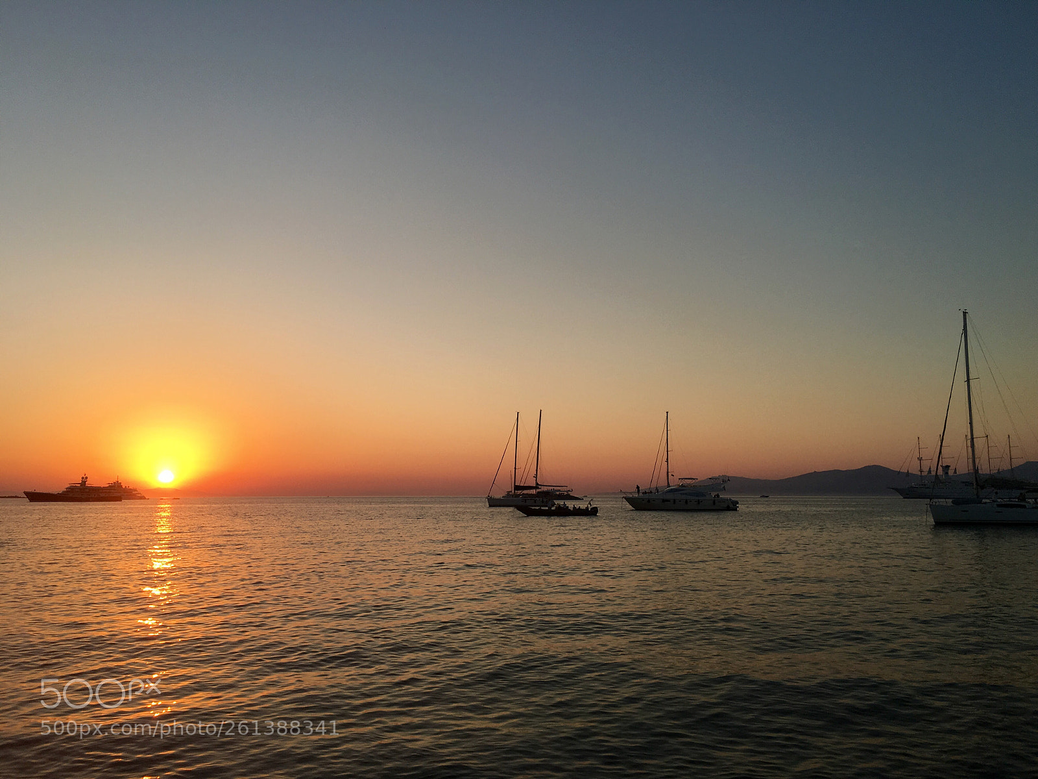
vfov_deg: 48.2
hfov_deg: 61.7
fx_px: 870
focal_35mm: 29
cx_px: 519
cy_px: 390
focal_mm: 4.15
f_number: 2.2
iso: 25
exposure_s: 1/712
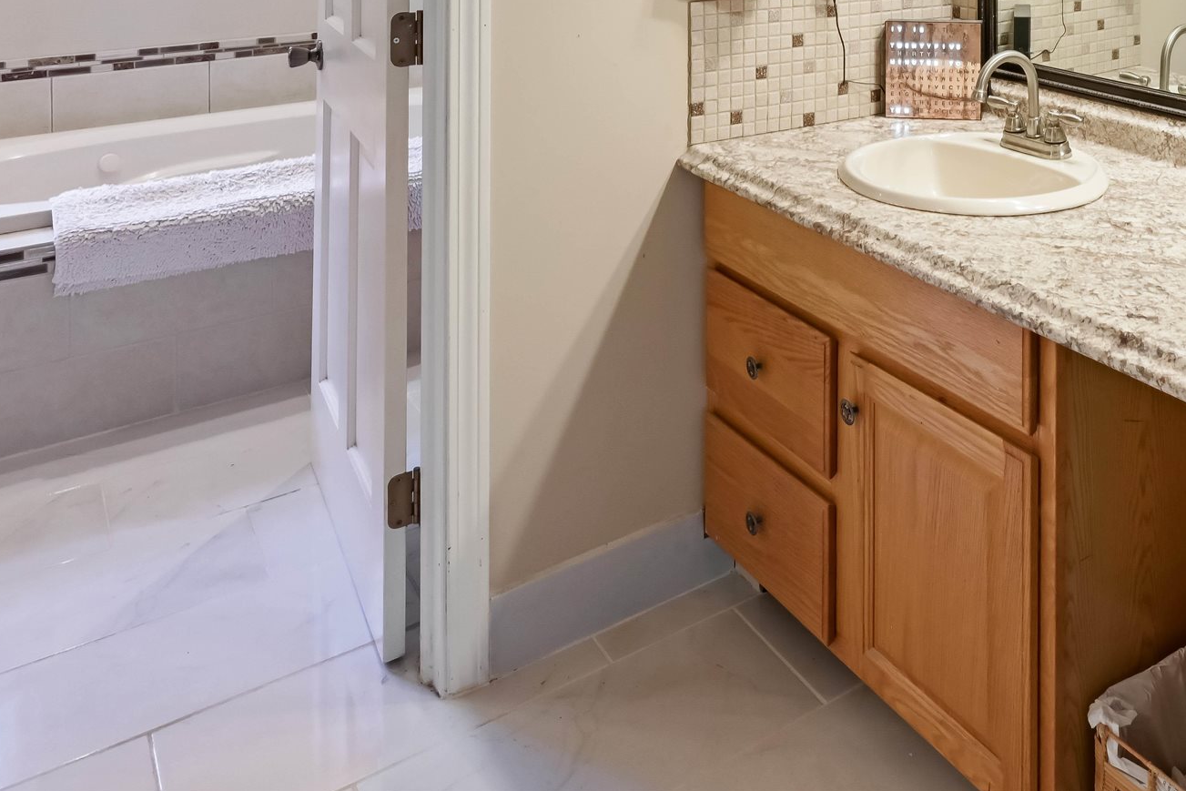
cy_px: -136
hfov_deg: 53.1
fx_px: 1087
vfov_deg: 33.3
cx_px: 962
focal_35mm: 33
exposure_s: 1/4
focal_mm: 14
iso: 1000
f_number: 14
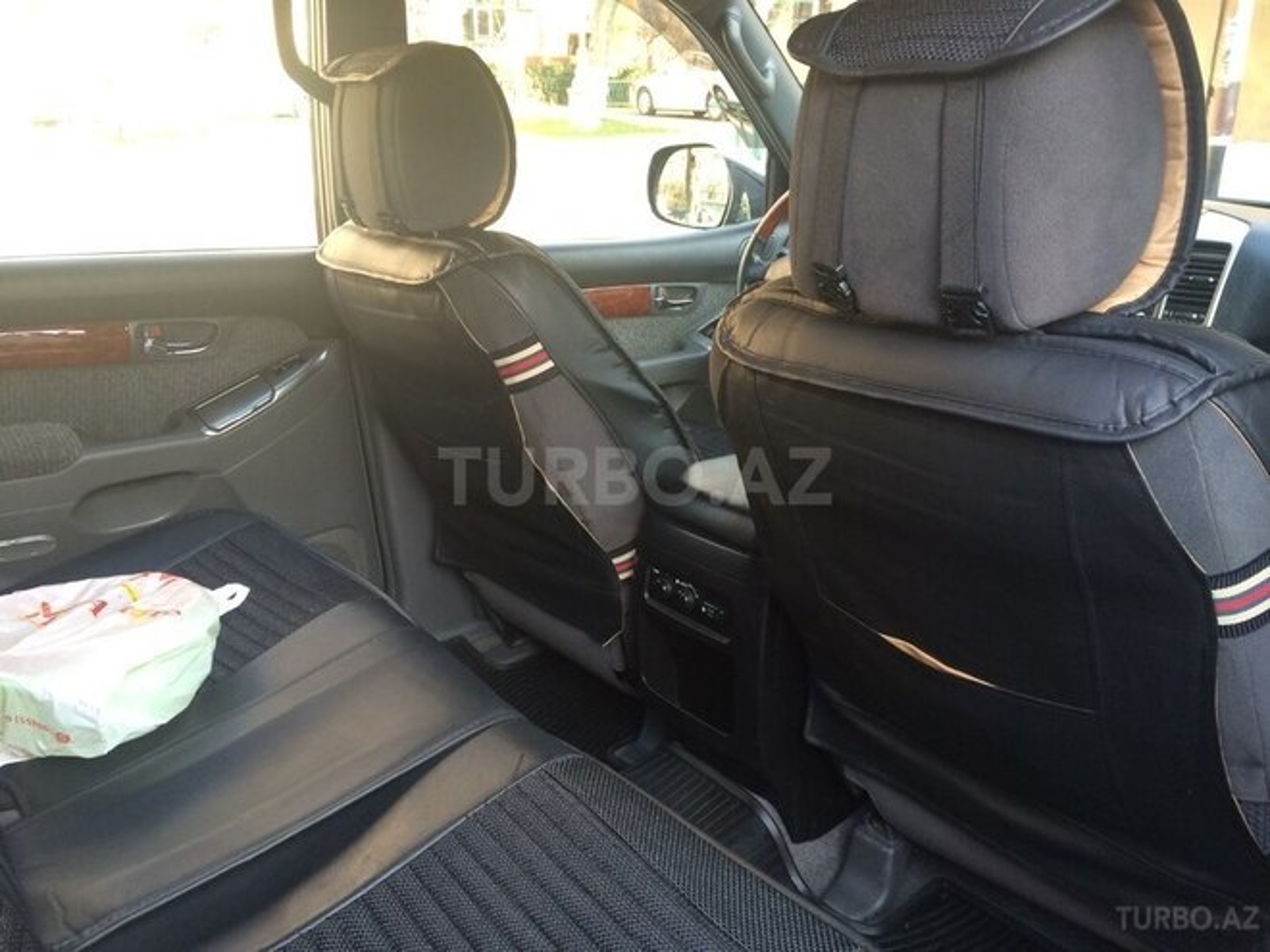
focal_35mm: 29
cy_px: 476
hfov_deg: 61.7
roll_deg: +1.0
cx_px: 635
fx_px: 1064
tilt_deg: -20.9
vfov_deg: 48.2
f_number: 2.2
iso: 40
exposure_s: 1/33
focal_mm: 4.15
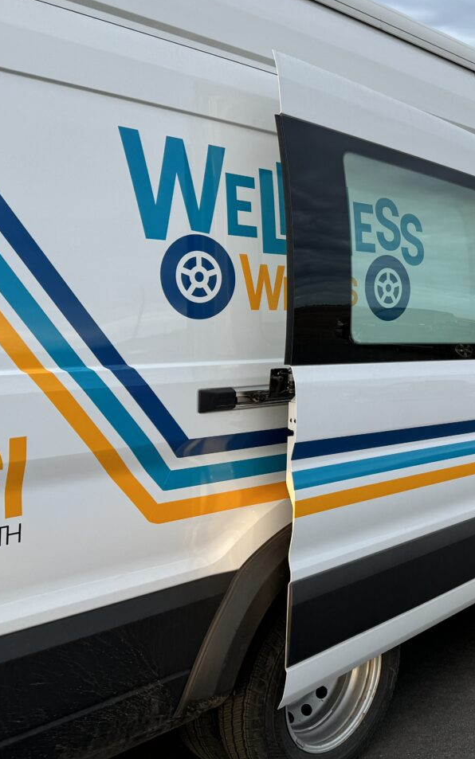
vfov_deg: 47.9
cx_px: 552
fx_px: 849
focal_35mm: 41
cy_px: 301
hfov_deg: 27.8
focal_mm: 6.86
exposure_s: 1/121
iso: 80
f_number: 1.78
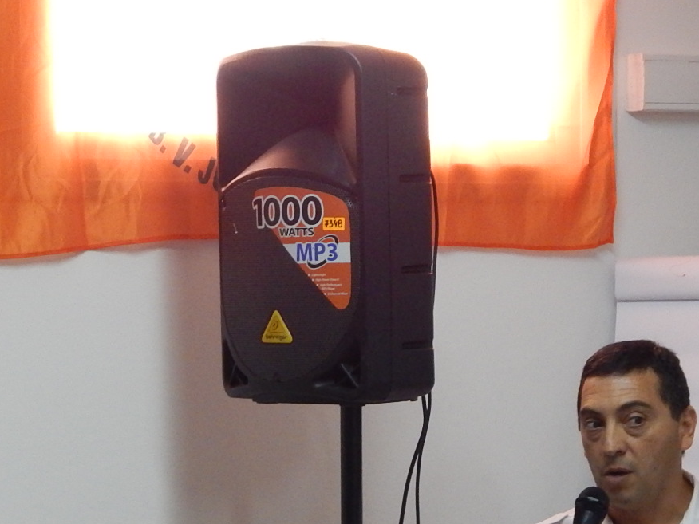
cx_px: 21
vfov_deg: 8.2
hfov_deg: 11.0
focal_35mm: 179
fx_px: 3615
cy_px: 625
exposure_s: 1/30
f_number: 4.1
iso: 320
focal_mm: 12.3
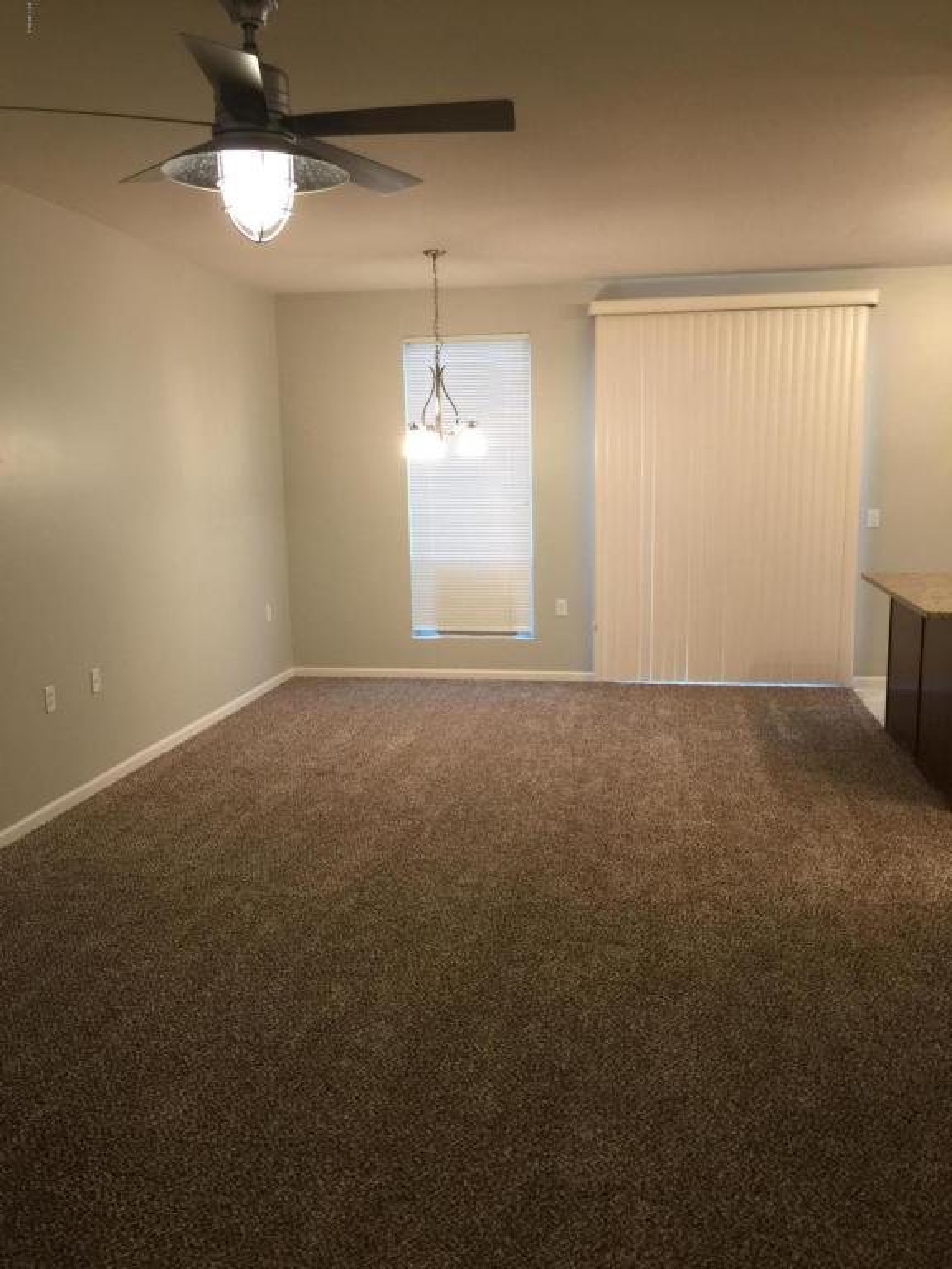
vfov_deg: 61.7
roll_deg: +0.3
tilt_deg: -6.8
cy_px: 634
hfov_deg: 48.2
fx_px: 1063
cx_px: 476
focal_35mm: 29
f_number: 2.2
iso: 64
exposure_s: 1/17
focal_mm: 4.15
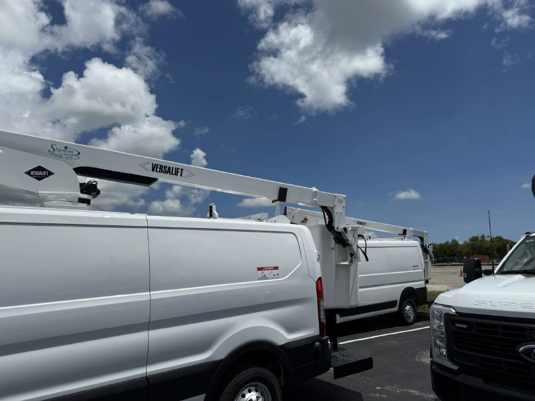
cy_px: 200
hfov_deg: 71.6
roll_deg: +2.0
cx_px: 268
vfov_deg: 56.8
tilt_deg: +9.9
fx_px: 371
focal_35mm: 24
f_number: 1.78
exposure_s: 1/14286
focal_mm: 6.76
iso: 80
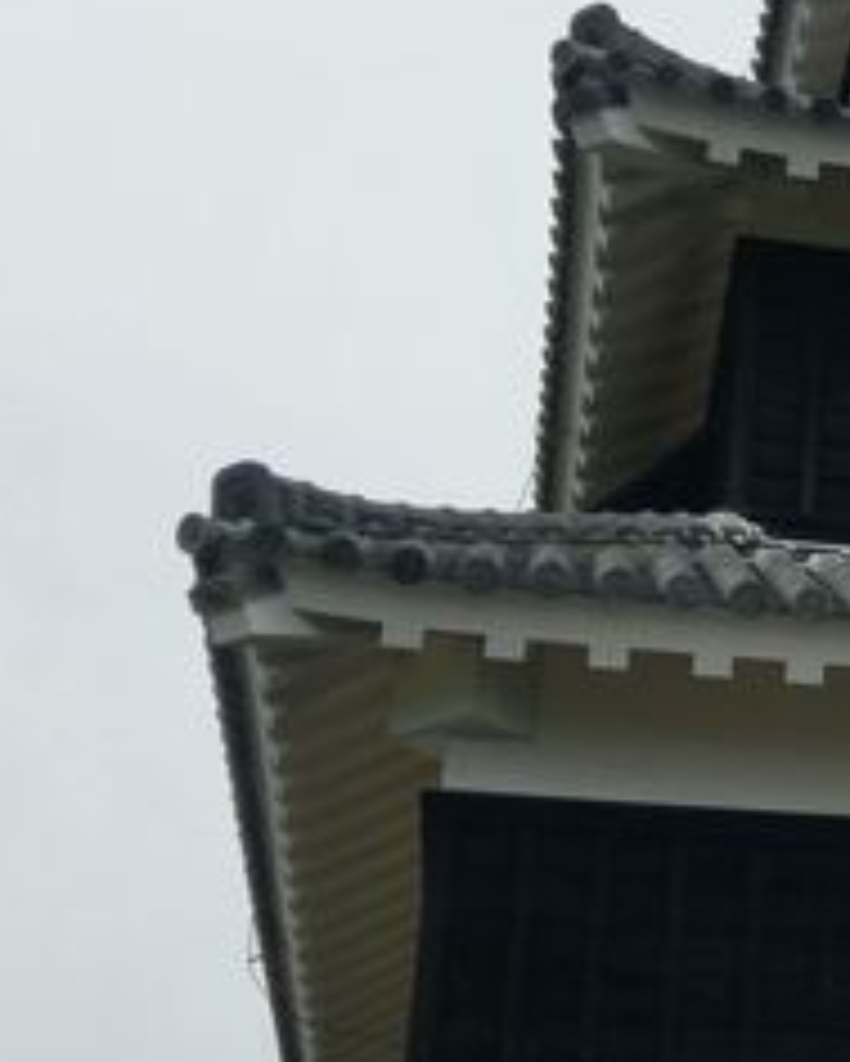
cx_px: 1372
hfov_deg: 16.0
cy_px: 639
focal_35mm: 86
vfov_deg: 22.2
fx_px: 2703
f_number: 1.8
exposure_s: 1/4571
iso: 125
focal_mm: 4.58
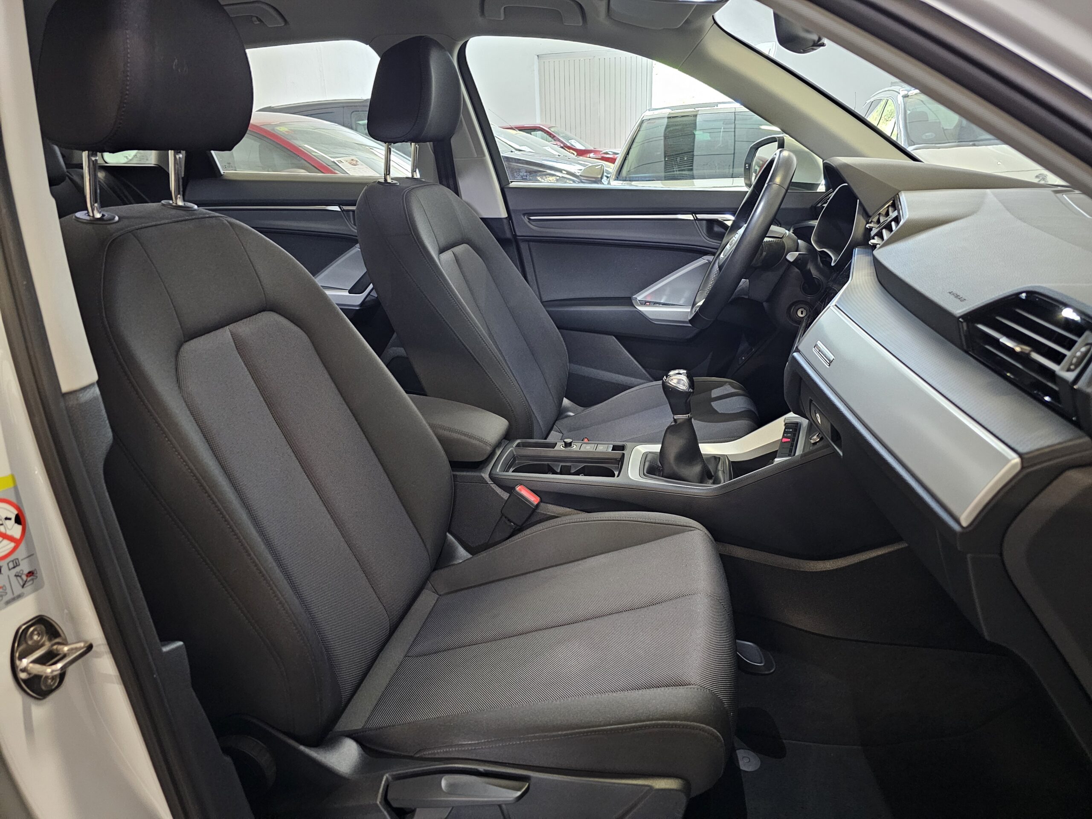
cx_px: 546
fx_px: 726
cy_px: 410
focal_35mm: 23
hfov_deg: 73.9
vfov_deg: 58.9
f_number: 1.7
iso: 800
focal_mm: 6.3
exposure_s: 1/24
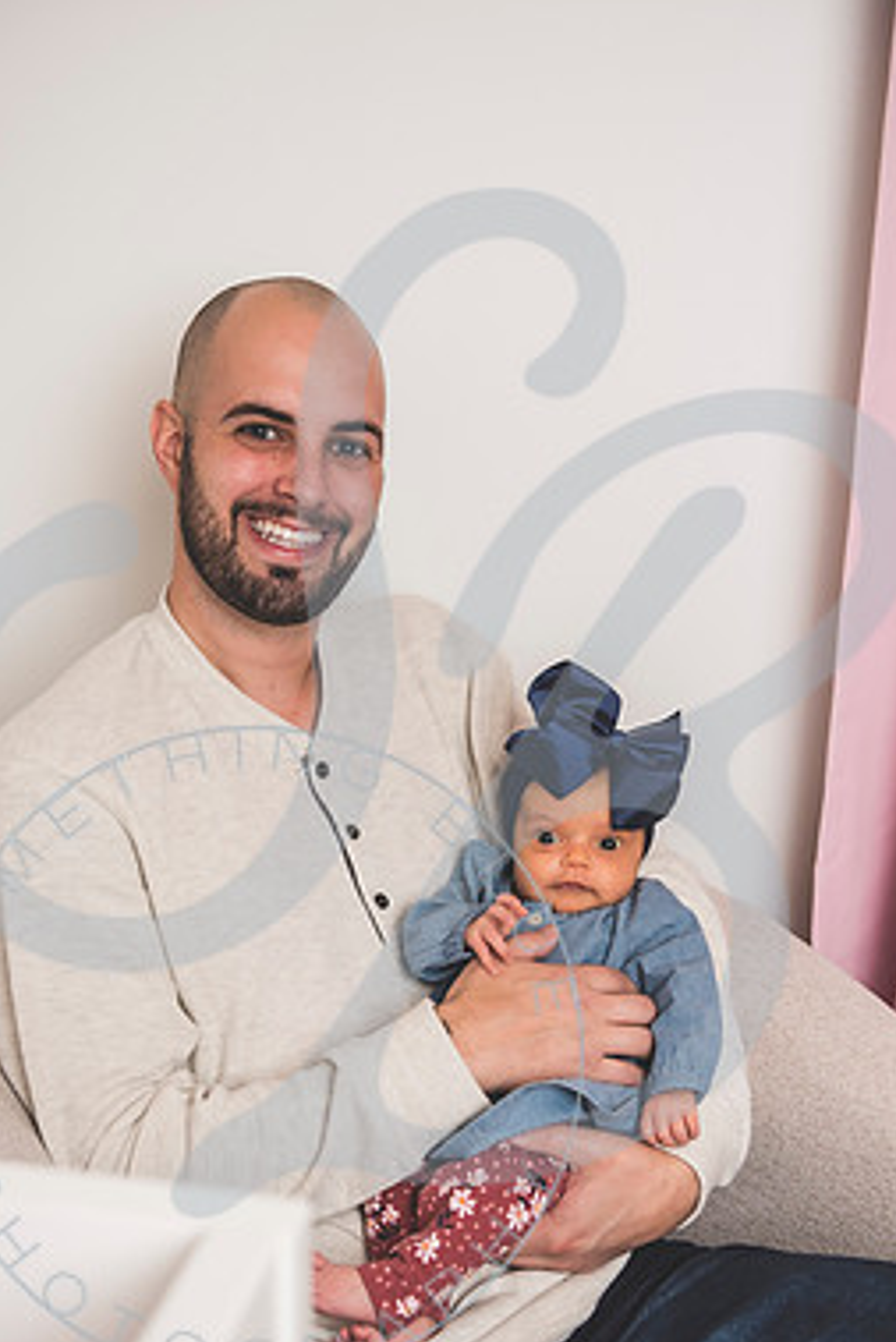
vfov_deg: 35.0
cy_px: 786
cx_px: 414
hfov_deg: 23.8
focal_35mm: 57
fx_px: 2126
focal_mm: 48
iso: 200
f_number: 3.5
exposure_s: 1/125
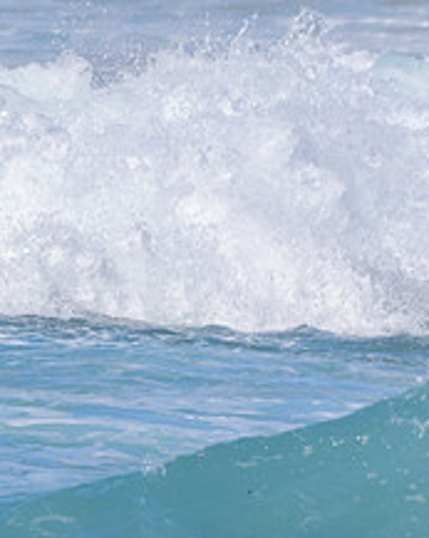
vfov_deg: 1.0
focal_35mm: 1885
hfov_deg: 0.8
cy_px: 254
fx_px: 29980
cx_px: -283
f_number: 5.6
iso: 220
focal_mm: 500
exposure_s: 1/2000
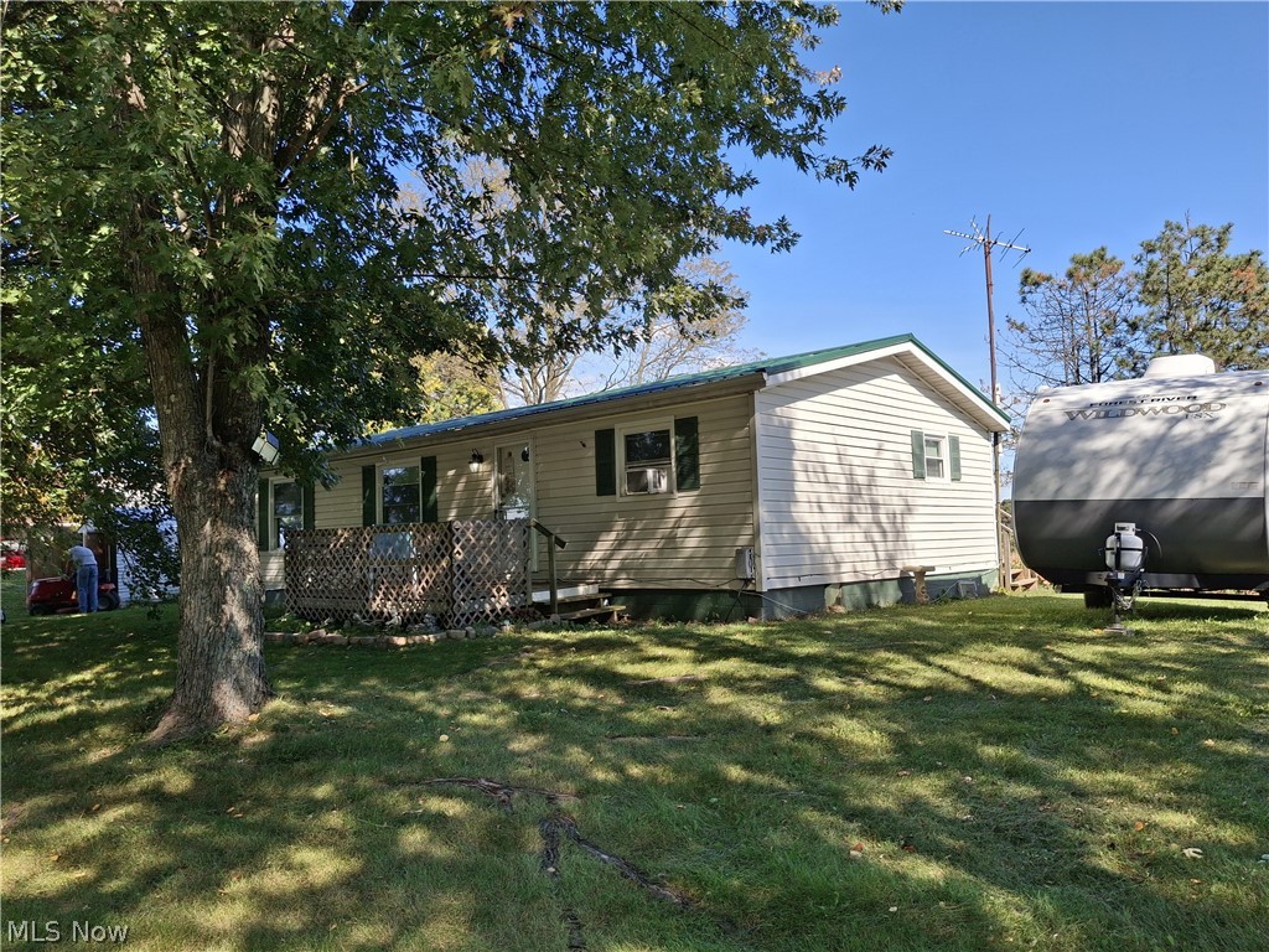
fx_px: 916
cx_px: 634
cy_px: 476
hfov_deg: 69.4
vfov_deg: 54.9
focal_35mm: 25
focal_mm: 4.69
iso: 32
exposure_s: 1/1326
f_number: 1.8
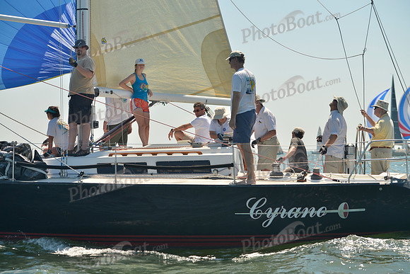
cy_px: 137
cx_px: 205
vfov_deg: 14.0
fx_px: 1116
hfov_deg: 20.8
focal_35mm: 98
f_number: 5.6
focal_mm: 98
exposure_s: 1/640
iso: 200
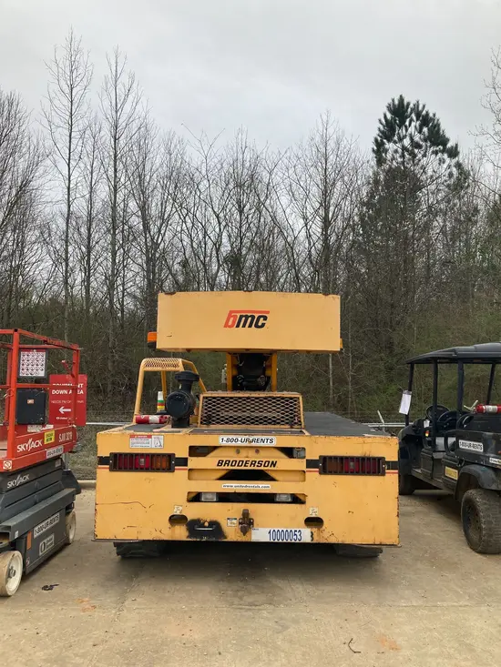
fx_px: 540
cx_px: 250
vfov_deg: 63.4
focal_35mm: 28
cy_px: 334
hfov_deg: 49.8
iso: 20
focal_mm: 3.99
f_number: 1.8
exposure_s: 1/445
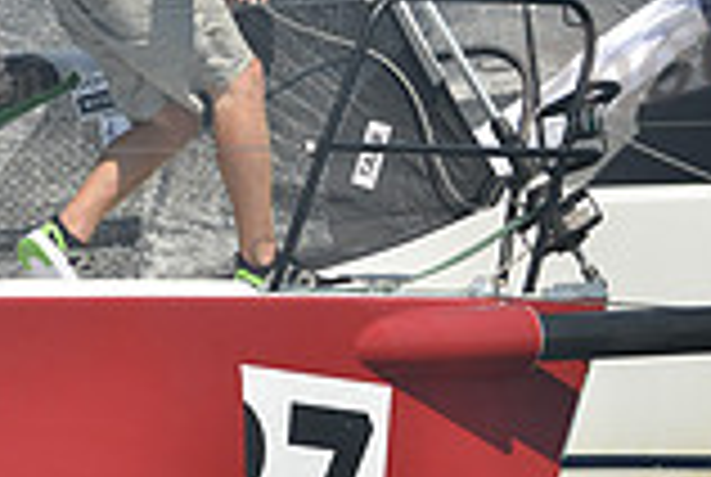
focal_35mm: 732
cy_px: 317
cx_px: 279
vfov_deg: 1.9
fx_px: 14484
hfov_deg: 2.8
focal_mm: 200
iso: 280
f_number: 7.1
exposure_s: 1/1000
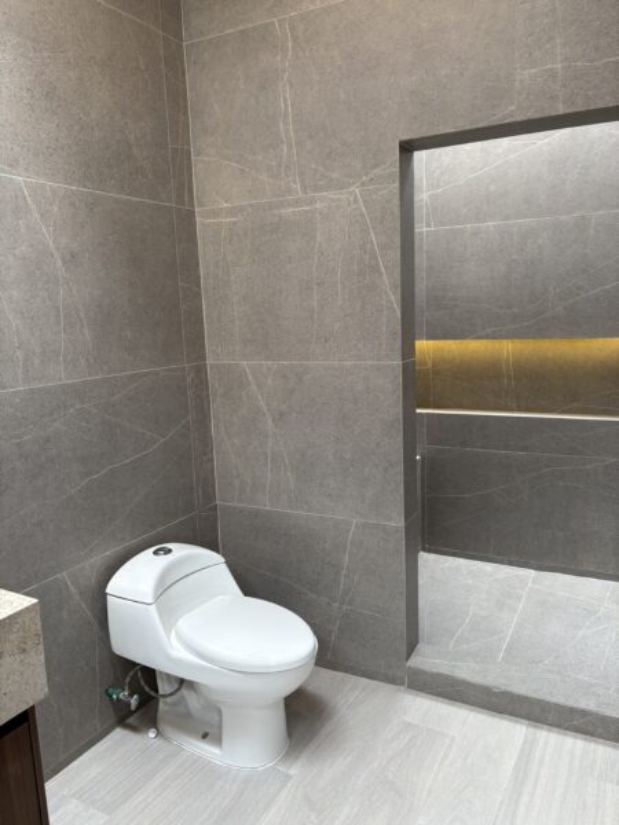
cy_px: 412
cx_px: 310
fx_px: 620
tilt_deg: -6.9
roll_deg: +3.0
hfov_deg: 53.1
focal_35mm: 26
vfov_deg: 67.3
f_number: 1.6
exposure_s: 1/120
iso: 100
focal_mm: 5.96
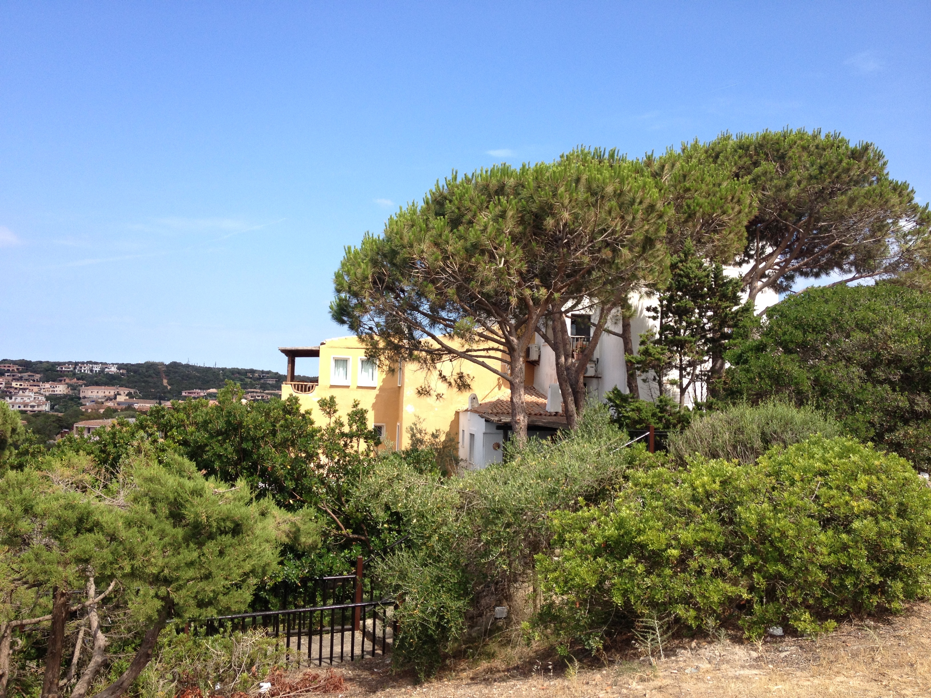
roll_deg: -2.2
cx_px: 466
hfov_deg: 52.6
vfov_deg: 40.7
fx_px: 941
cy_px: 349
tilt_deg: -0.5
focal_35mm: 35
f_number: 2.4
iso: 50
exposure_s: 1/890
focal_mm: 4.28
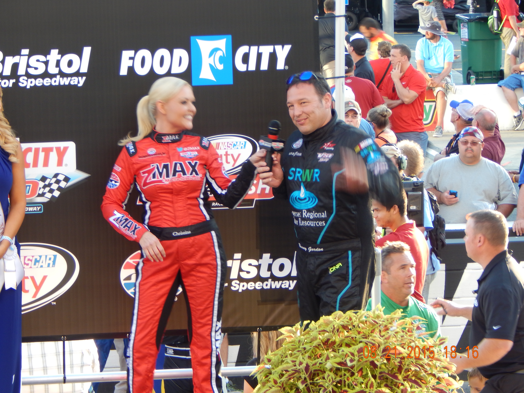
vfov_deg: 7.2
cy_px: 196
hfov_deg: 9.6
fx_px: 3133
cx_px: 262
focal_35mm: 207
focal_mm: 37.1
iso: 125
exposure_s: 1/30
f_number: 5.4
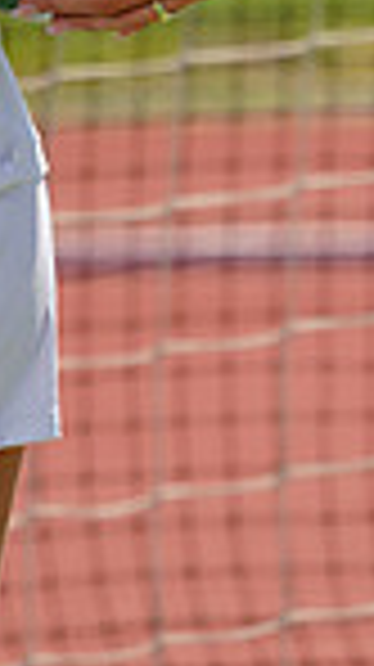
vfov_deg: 1.3
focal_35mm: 1645
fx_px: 29068
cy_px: -346
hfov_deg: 0.7
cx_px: -329
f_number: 13
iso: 200
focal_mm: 400
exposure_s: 1/250
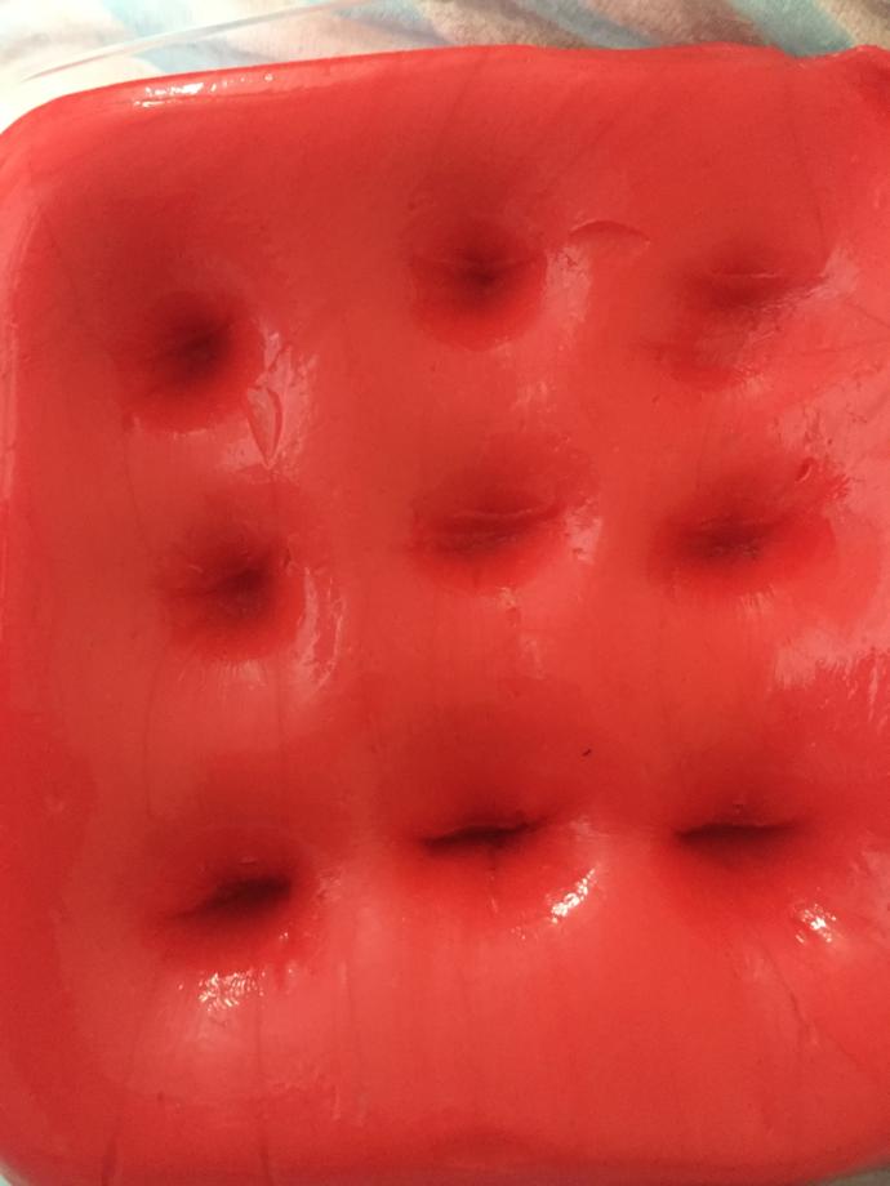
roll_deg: -9.2
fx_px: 994
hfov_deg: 48.2
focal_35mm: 29
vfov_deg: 61.7
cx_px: 445
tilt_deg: -44.5
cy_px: 593
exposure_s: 1/17
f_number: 2.2
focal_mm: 4.15
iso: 500
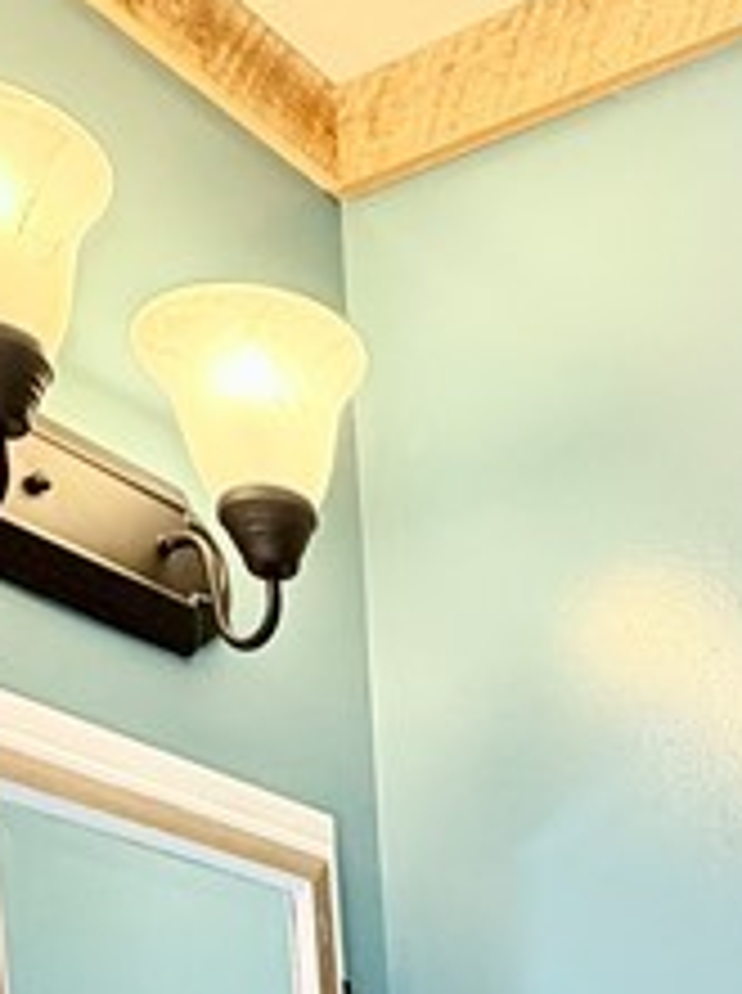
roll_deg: +1.7
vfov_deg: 22.4
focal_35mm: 65
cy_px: 1619
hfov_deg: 21.1
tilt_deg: -7.0
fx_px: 1863
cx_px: 877
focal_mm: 2.22
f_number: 2.2
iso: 160
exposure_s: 1/120
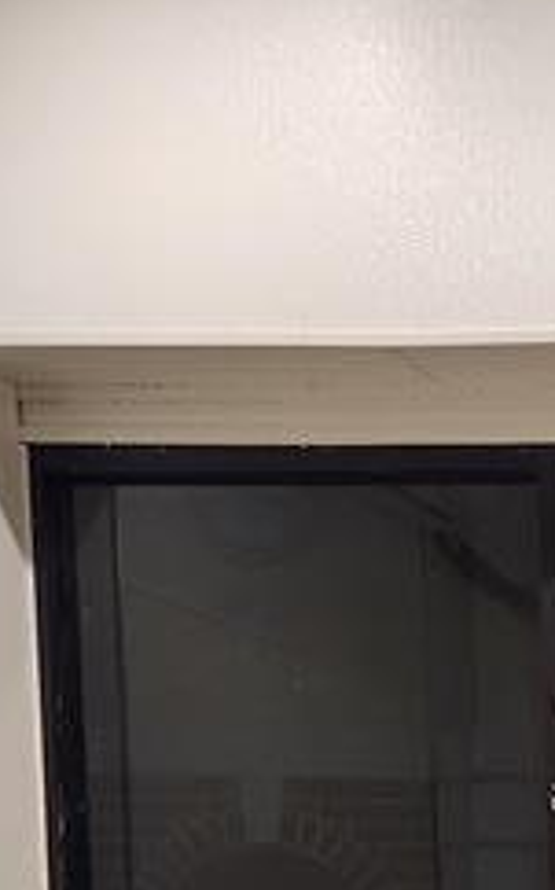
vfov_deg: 17.3
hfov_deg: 11.3
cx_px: 1165
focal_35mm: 103
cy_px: 1489
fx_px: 2496
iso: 320
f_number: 1.8
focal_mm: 5.4
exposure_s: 1/120
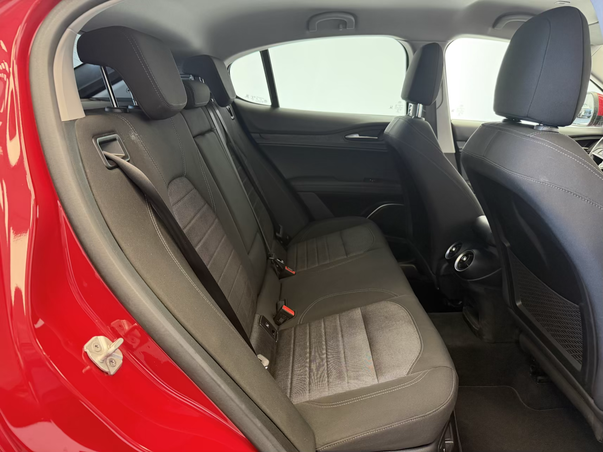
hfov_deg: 71.6
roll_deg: -0.1
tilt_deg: -18.9
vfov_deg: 56.8
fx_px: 418
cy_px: 226
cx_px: 302
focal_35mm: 24
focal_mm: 6.76
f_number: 1.78
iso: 400
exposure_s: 1/60
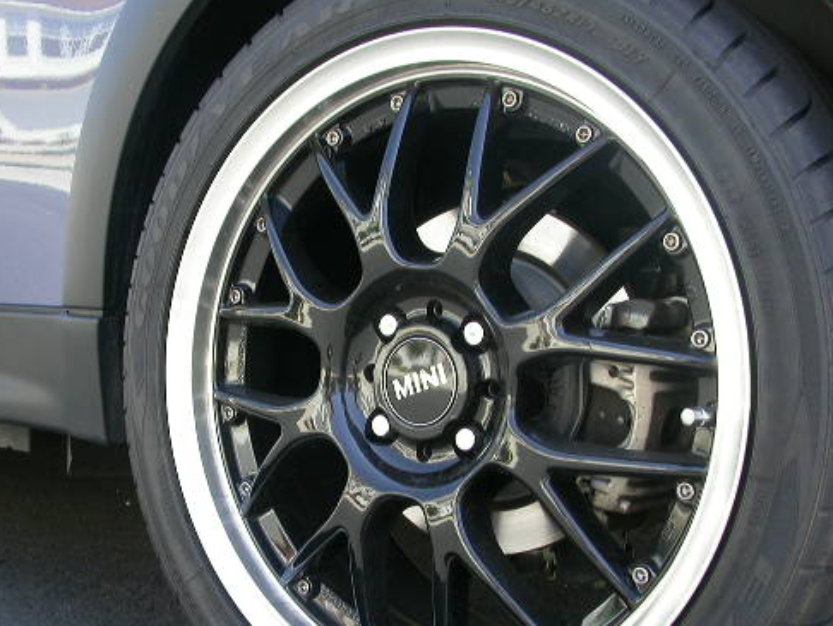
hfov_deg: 38.0
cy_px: 406
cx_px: 321
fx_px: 1204
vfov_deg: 29.0
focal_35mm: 50
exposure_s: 1/216
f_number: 2.6
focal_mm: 7.85
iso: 100
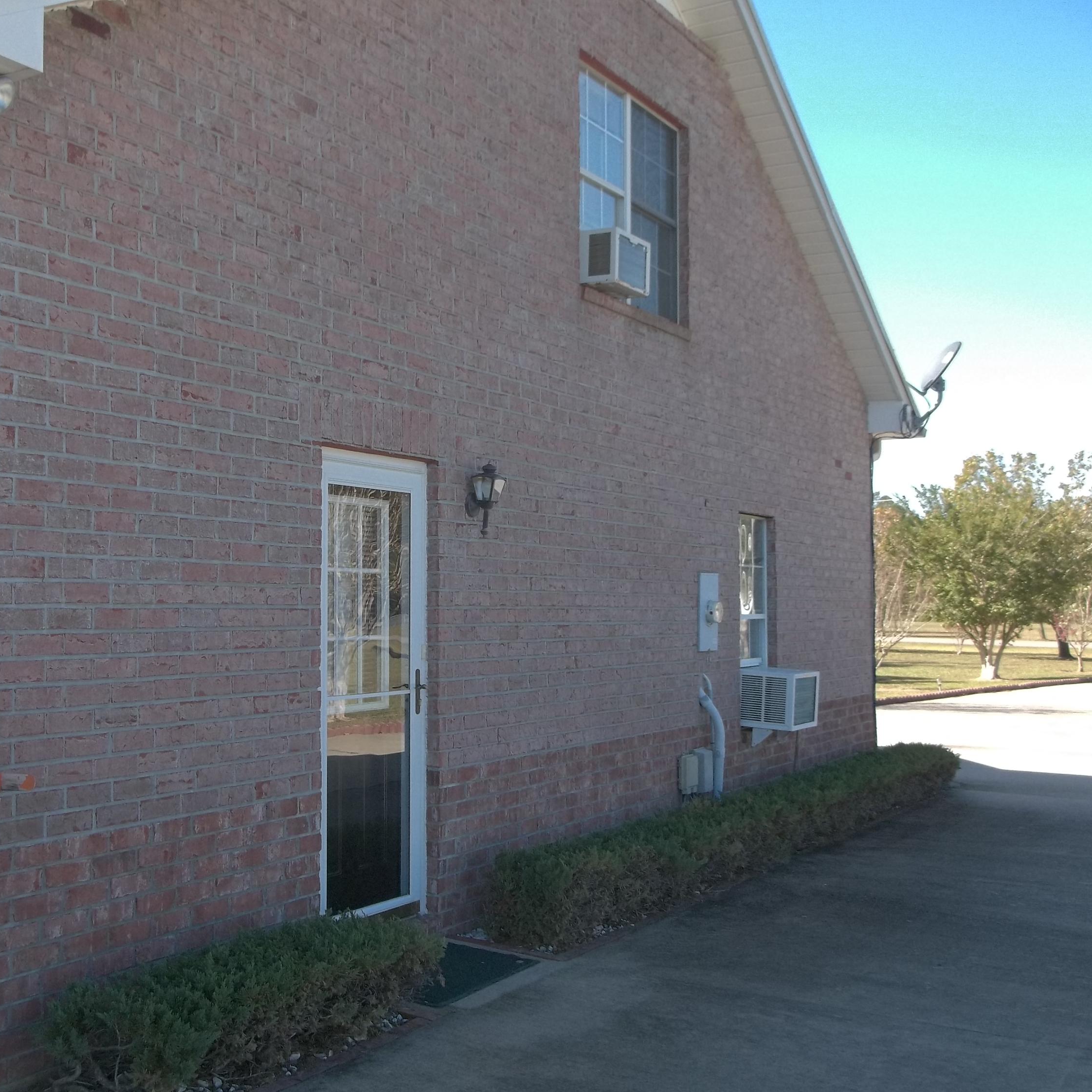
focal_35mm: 39
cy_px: 547
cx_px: 384
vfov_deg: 42.8
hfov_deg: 42.4
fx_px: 1392
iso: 80
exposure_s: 1/250
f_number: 3.3
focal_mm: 5.9
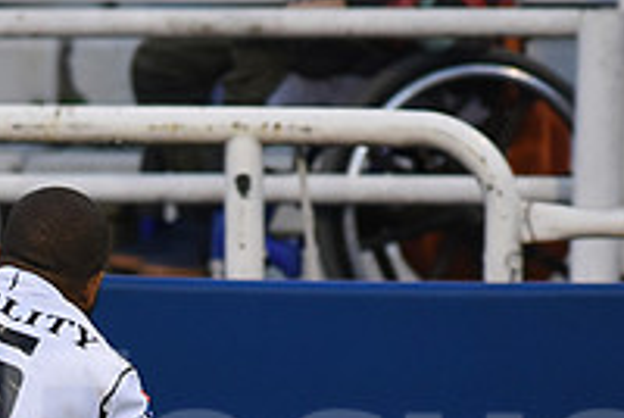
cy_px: 445
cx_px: -131
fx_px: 21091
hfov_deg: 1.7
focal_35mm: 1215
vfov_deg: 1.1
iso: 1600
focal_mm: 420
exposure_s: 1/800
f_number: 4
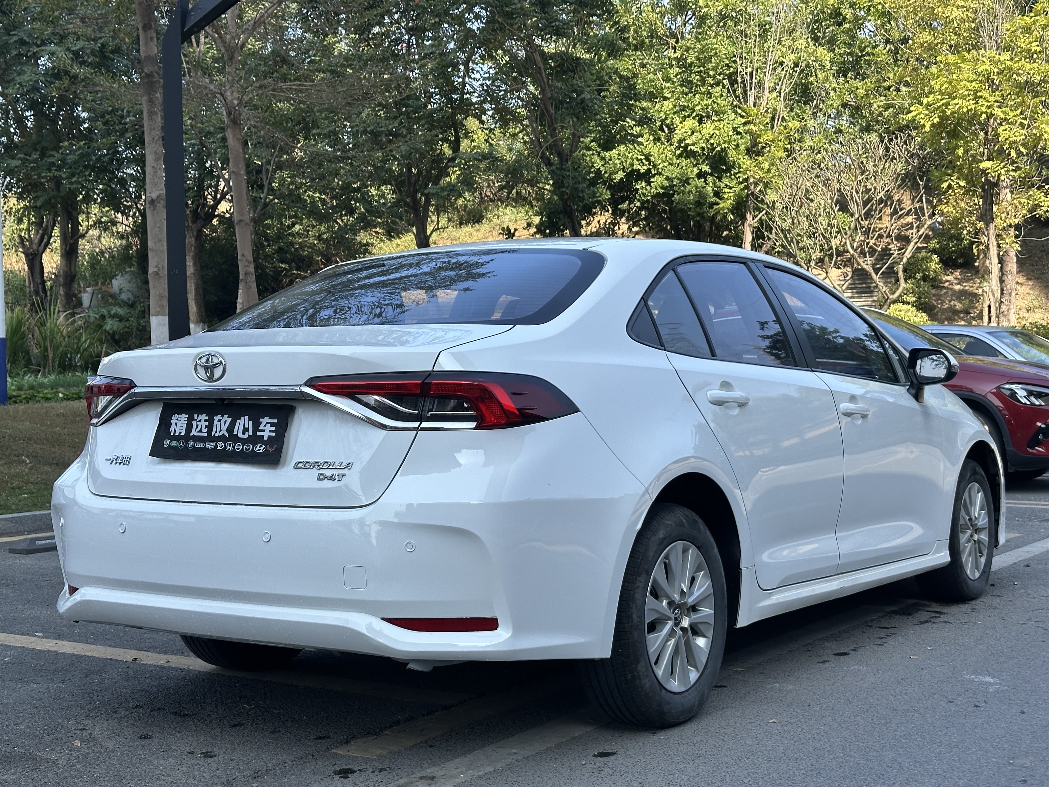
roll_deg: -0.3
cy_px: 394
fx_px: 1455
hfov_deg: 39.7
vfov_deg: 30.3
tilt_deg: -0.6
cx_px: 524
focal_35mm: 48
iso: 64
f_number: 1.78
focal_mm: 6.86
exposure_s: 1/1695
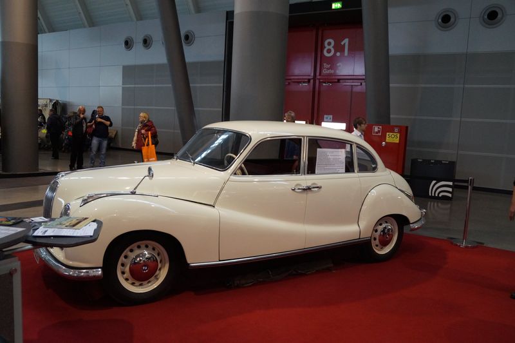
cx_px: 258
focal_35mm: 33
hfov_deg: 57.3
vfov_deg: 39.9
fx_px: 472
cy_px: 172
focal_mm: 22
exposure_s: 1/160
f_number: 4
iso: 2000
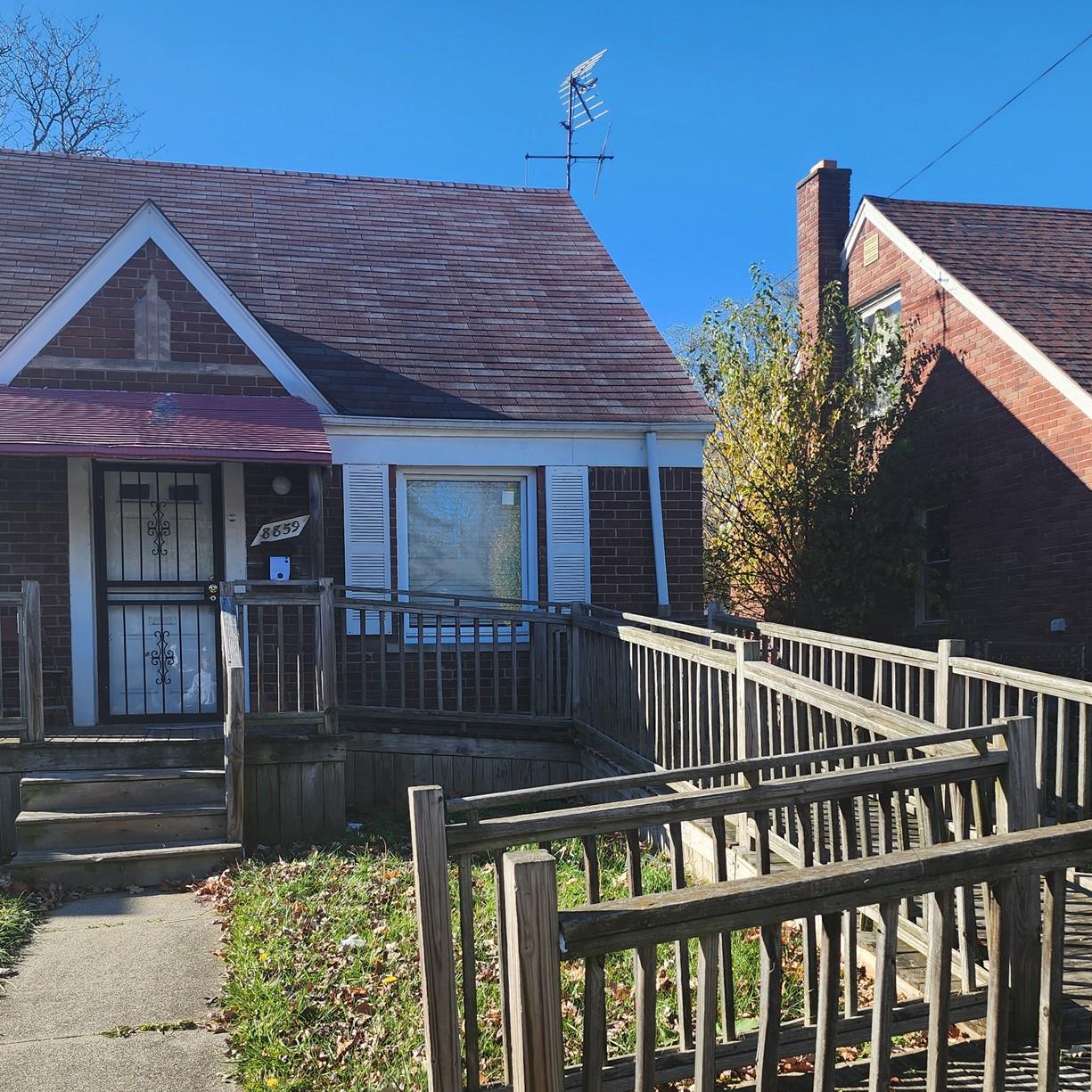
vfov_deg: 48.0
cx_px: 471
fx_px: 1213
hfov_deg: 48.3
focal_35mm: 34
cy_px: 676
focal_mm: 6.4
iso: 12
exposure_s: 1/424
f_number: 1.8
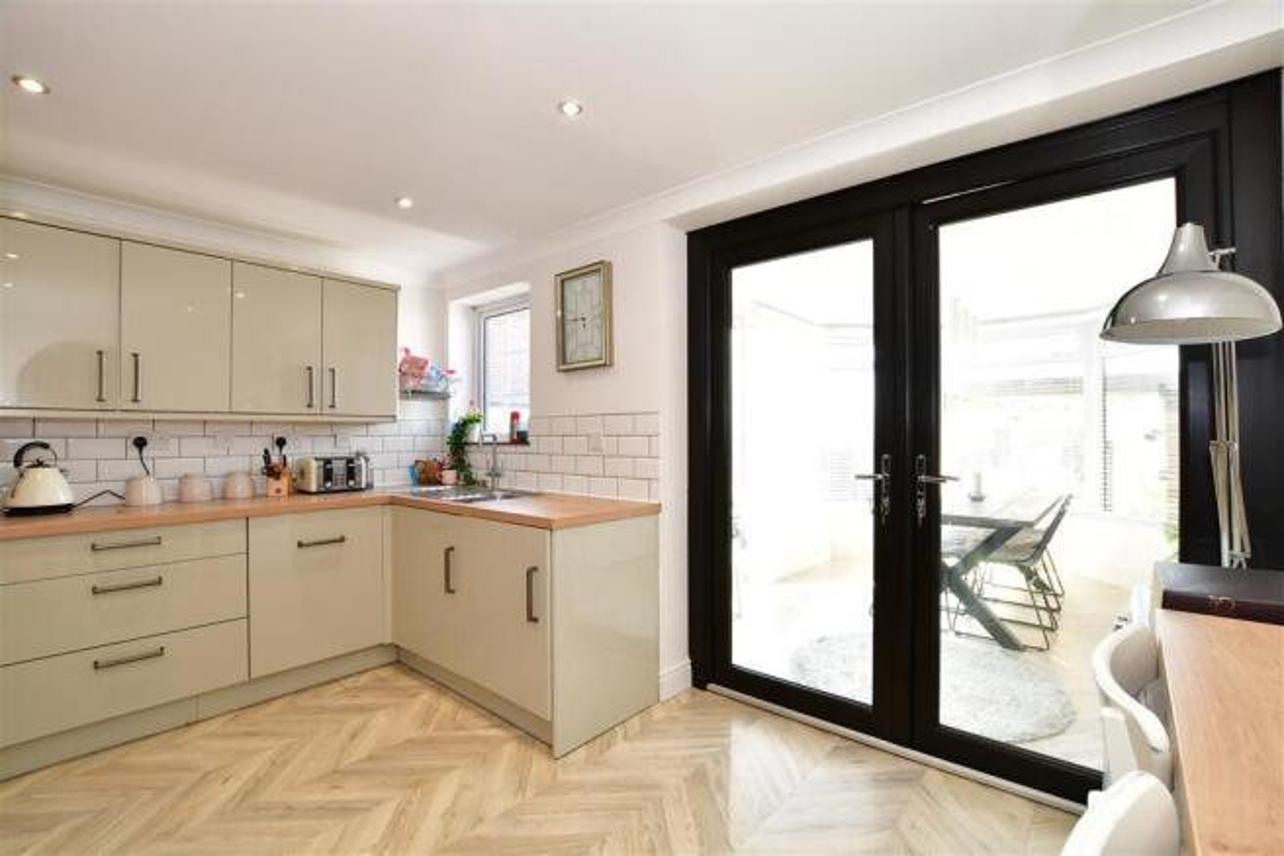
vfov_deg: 77.3
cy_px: 428
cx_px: 642
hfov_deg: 100.4
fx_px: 535
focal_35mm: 15
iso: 160
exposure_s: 1/8
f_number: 8
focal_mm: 10
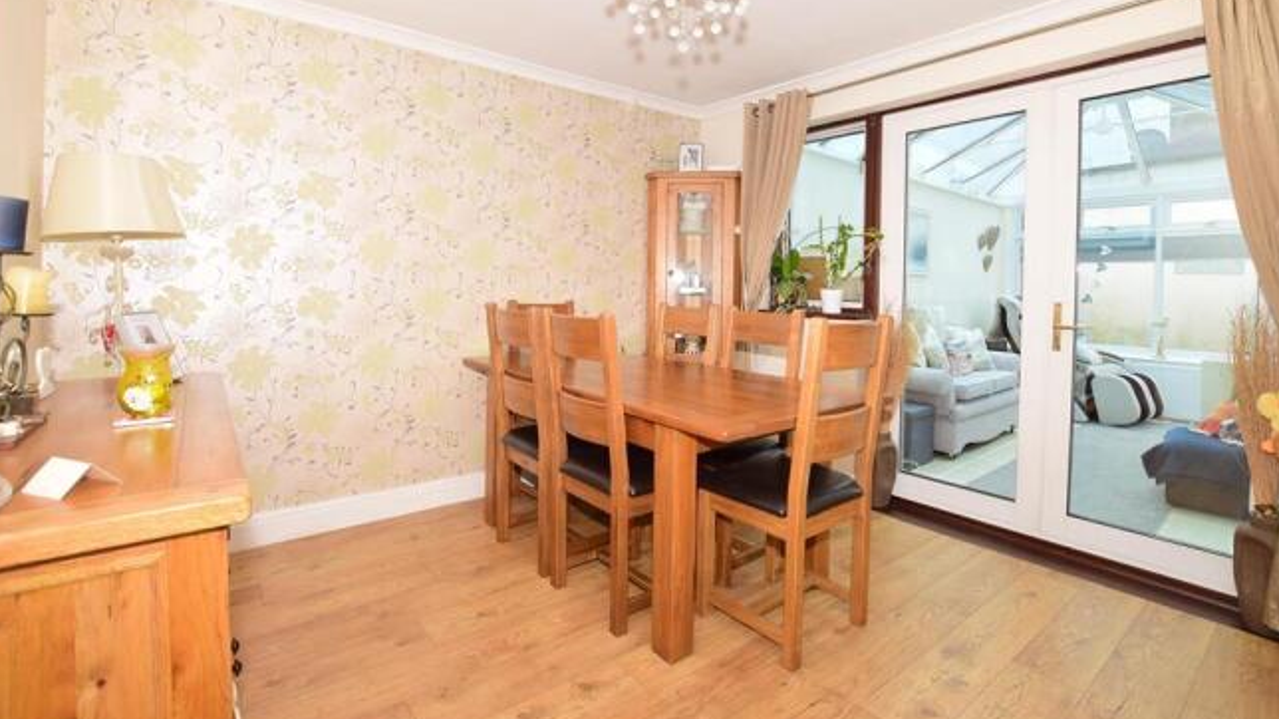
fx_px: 543
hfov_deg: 99.4
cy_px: 293
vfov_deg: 66.5
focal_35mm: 16
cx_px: 632
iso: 400
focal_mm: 10
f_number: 7.1
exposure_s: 1/25
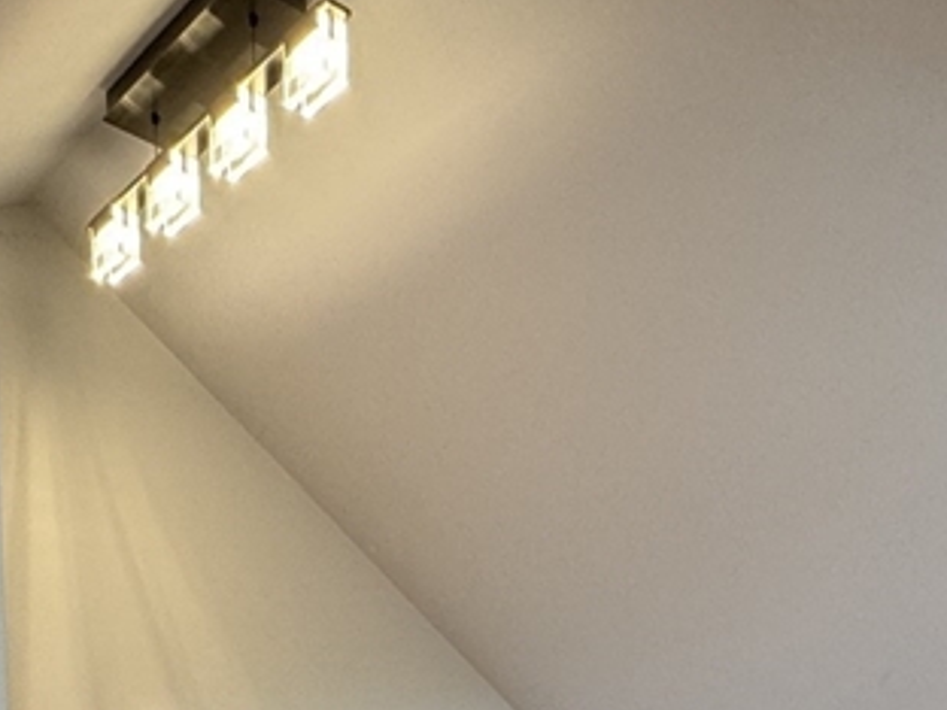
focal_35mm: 46
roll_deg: +0.1
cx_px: 634
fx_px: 1258
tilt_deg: -5.0
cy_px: 1026
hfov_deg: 40.7
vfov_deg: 25.1
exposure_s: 1/120
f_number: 2.2
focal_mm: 2.22
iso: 125
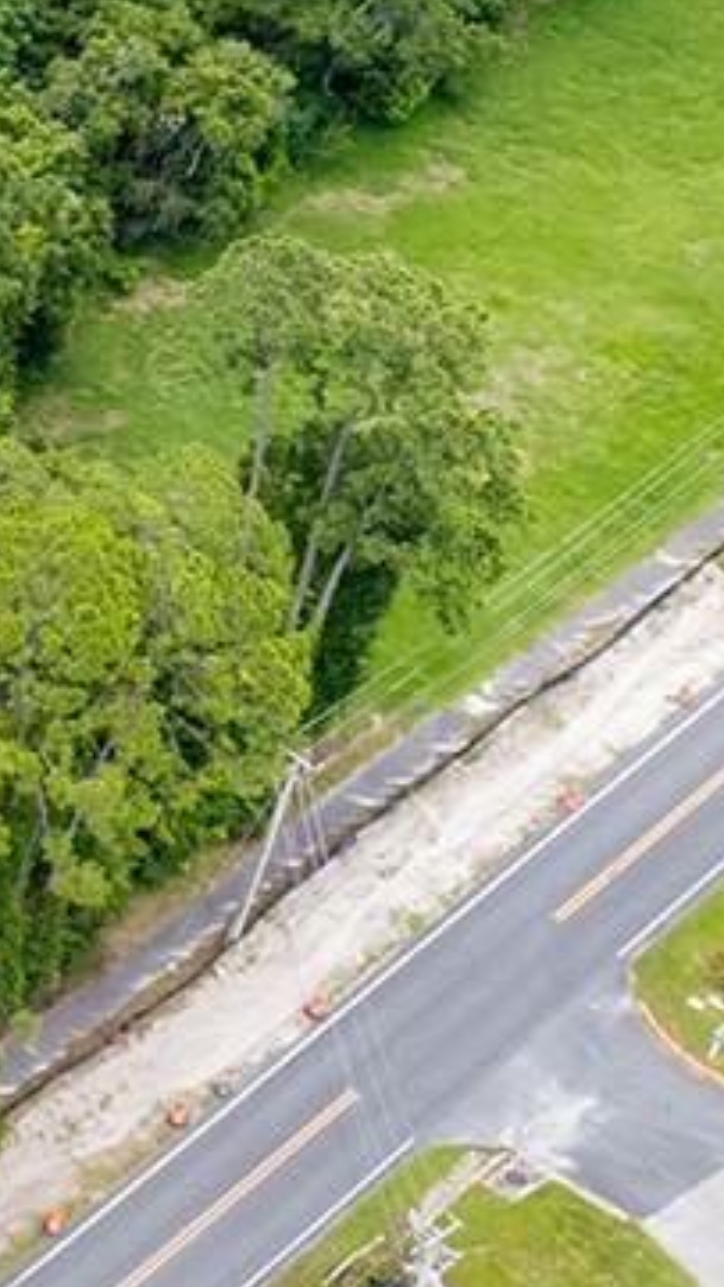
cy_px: 171
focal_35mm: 102
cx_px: -1355
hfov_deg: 9.6
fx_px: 3482
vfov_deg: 20.6
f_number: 2.8
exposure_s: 1/320
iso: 110
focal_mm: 8.38
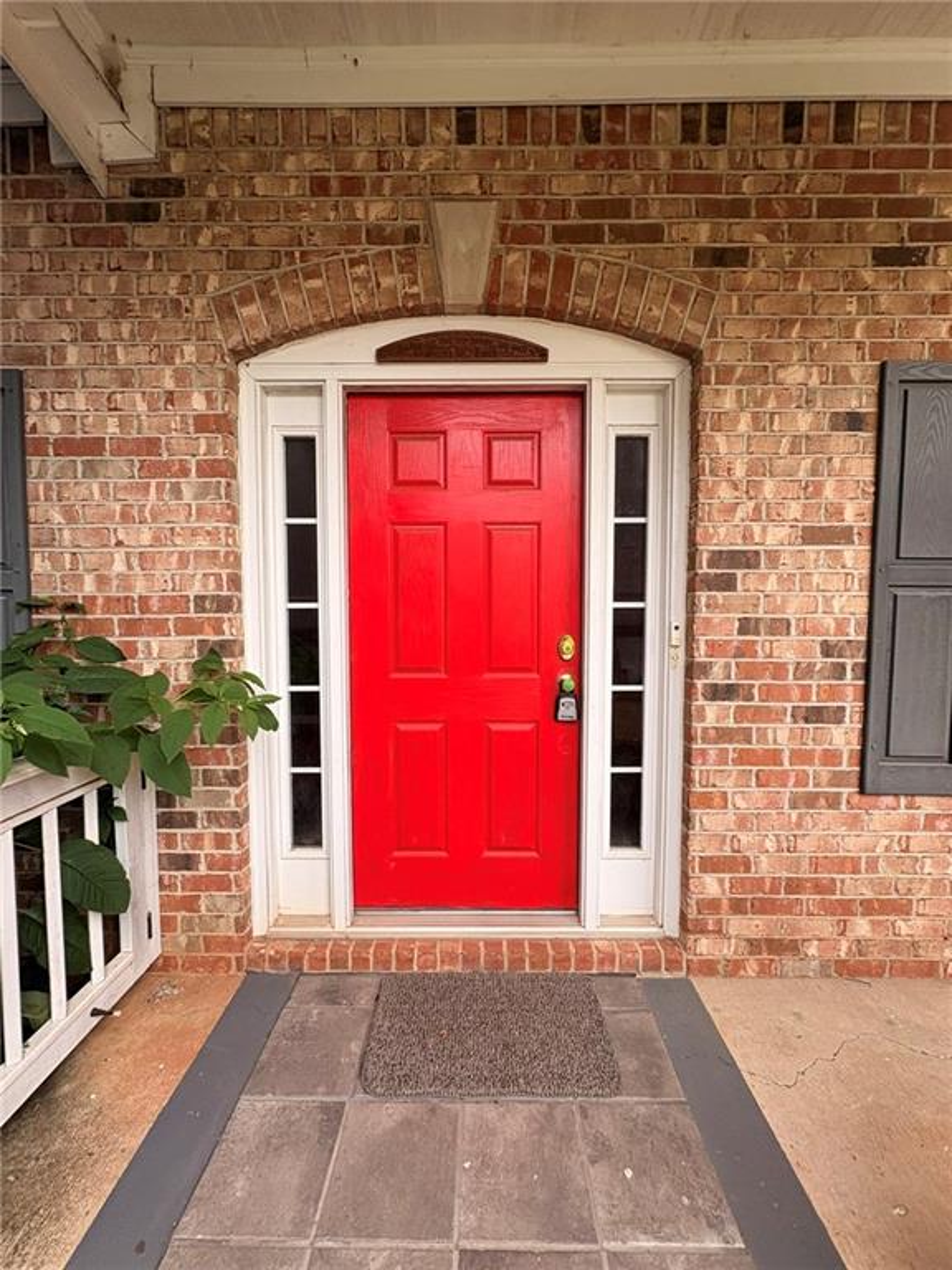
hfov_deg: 85.7
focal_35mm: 14
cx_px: 476
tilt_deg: -1.4
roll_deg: -0.9
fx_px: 513
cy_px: 635
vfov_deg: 102.1
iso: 80
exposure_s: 1/99
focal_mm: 2.22
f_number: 2.2
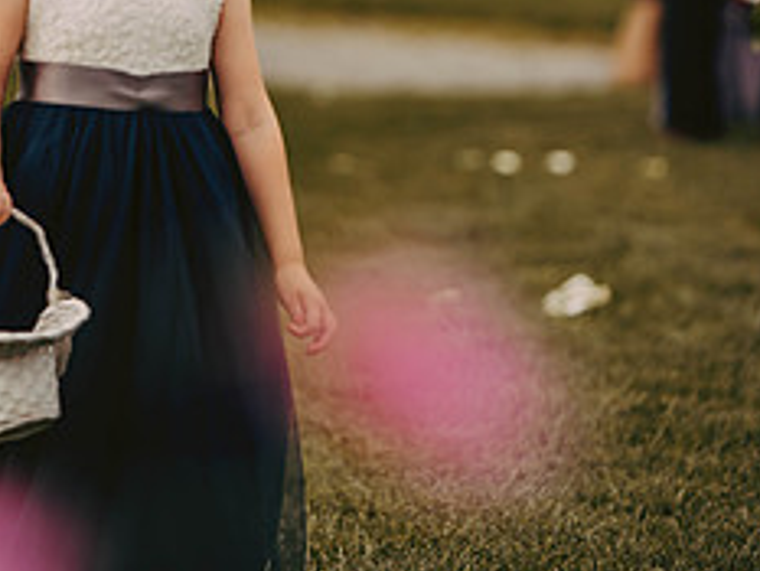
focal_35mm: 311
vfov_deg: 4.8
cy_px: 2
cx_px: 104
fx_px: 6832
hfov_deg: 6.4
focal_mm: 130
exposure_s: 1/2000
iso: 200
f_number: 2.8
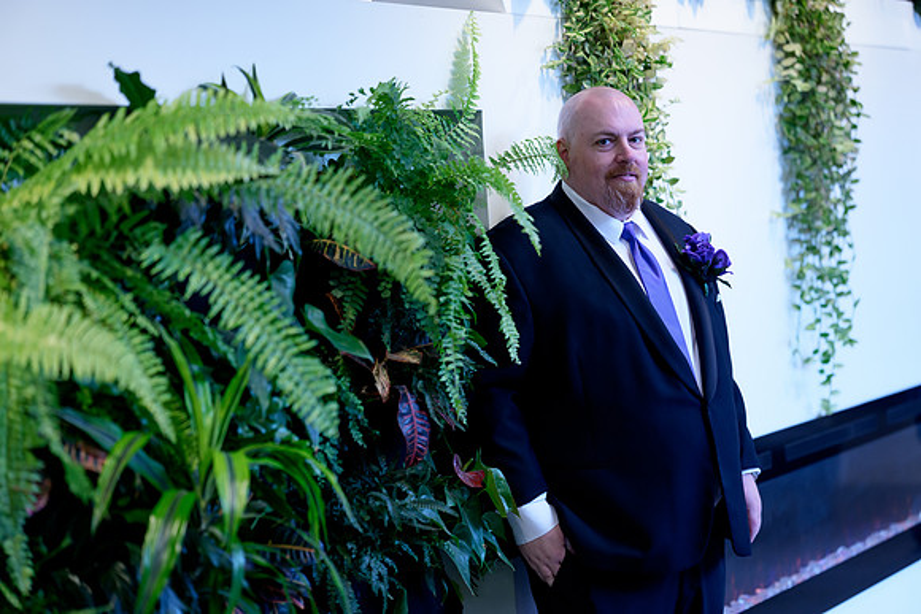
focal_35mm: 76
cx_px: 460
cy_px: 307
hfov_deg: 26.6
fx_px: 1945
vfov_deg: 18.0
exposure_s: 1/640
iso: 640
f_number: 2
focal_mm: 76
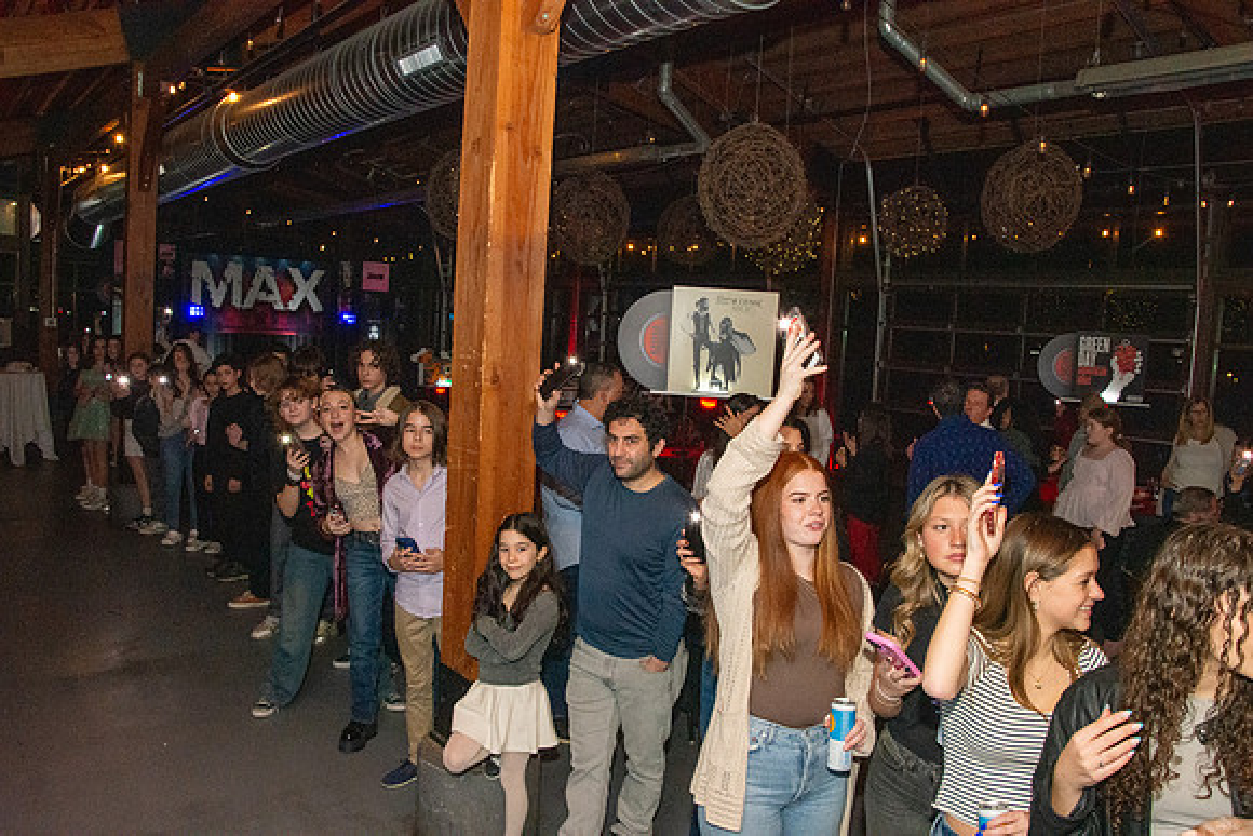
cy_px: 418
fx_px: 940
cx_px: 626
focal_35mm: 27
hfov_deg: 67.4
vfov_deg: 48.0
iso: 4000
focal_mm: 18
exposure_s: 1/160
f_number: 9
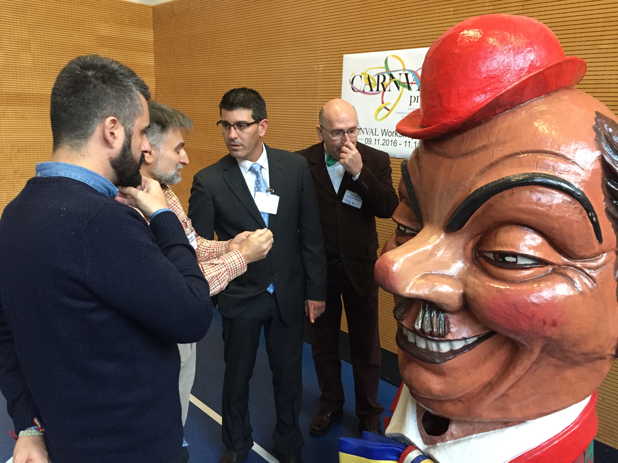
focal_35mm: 29
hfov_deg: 61.7
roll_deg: -3.0
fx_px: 518
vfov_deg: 48.2
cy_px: 232
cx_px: 309
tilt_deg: -11.7
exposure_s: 1/33
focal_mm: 4.15
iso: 320
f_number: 2.2
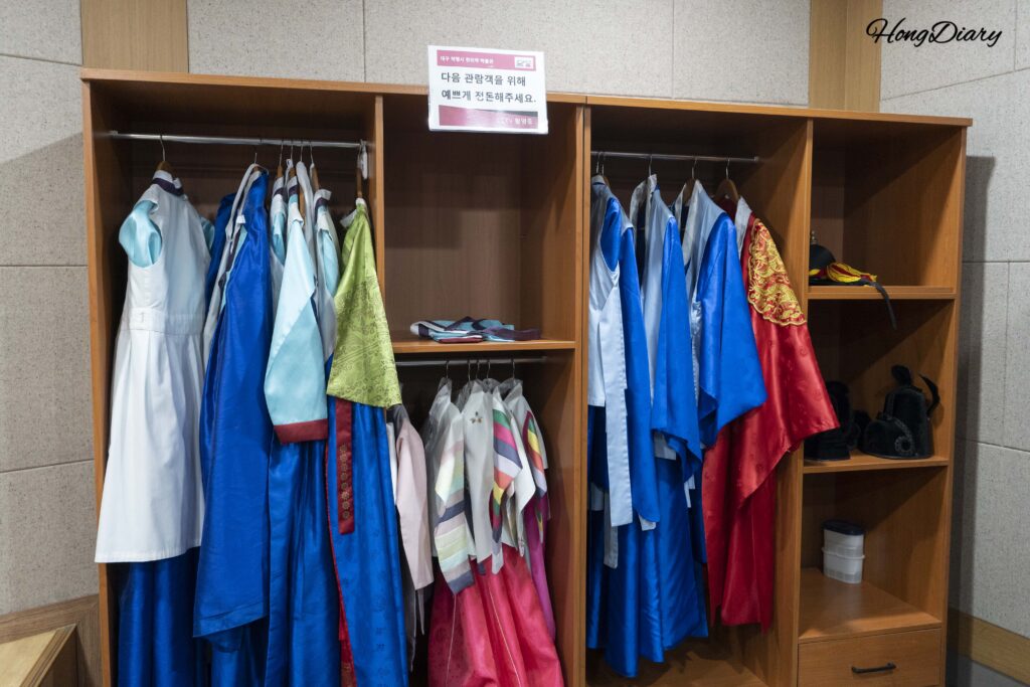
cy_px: 344
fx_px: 887
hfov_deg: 60.3
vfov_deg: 42.3
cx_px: 515
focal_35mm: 31
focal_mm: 31
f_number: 4.5
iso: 4000
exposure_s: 1/160
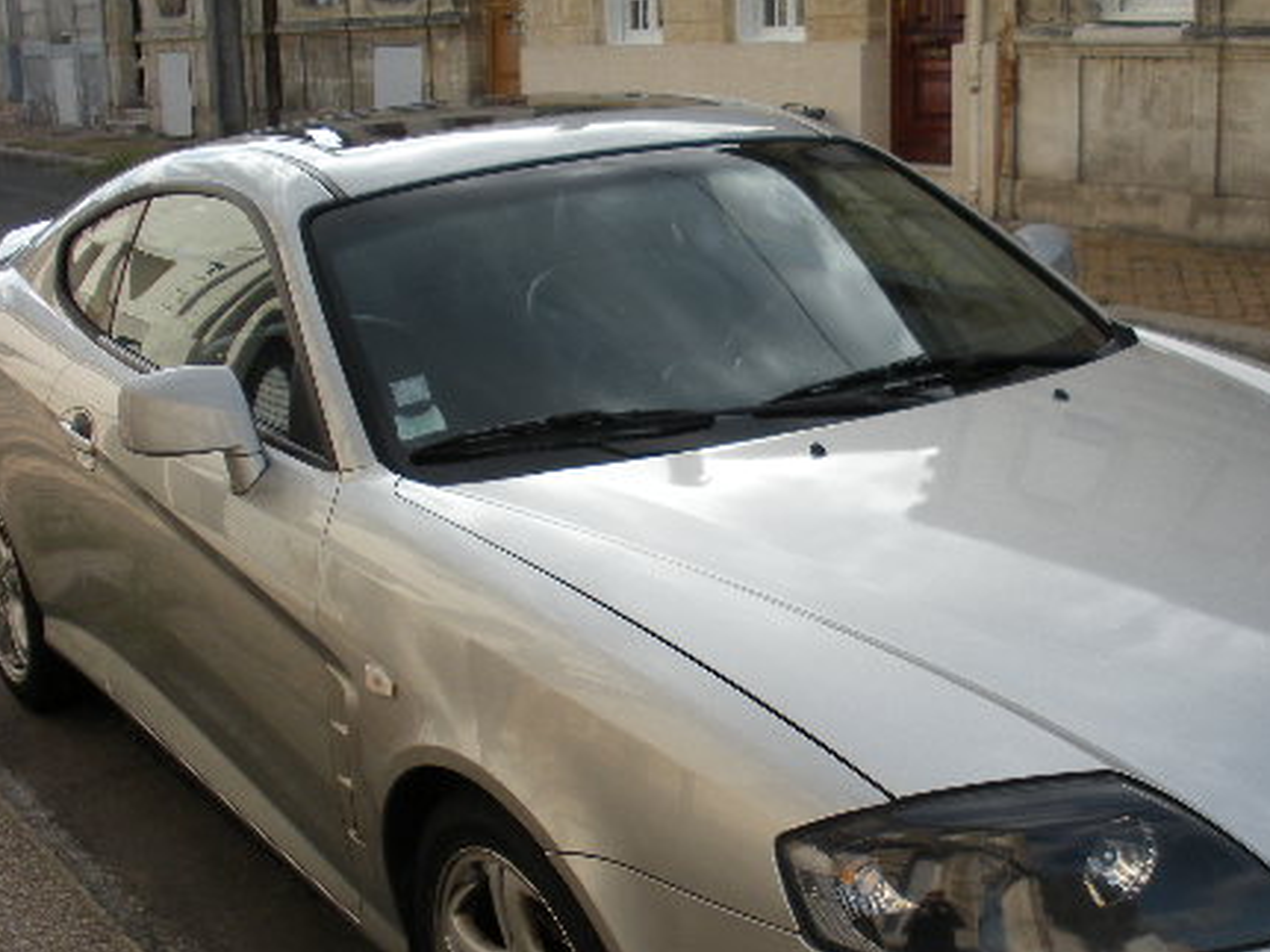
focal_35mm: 52
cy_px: 672
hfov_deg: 36.6
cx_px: 790
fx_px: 1907
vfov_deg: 27.8
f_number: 3.5
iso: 64
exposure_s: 1/500
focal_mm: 6.3
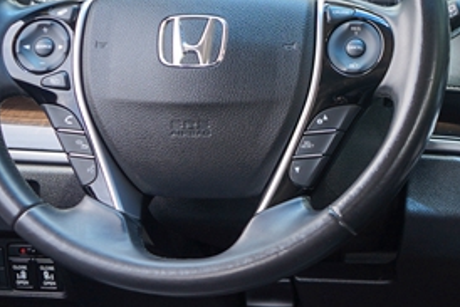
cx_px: 725
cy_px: 170
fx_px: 1483
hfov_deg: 15.9
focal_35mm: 116
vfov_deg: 11.8
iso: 100
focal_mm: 31
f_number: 4.5
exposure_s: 1/60
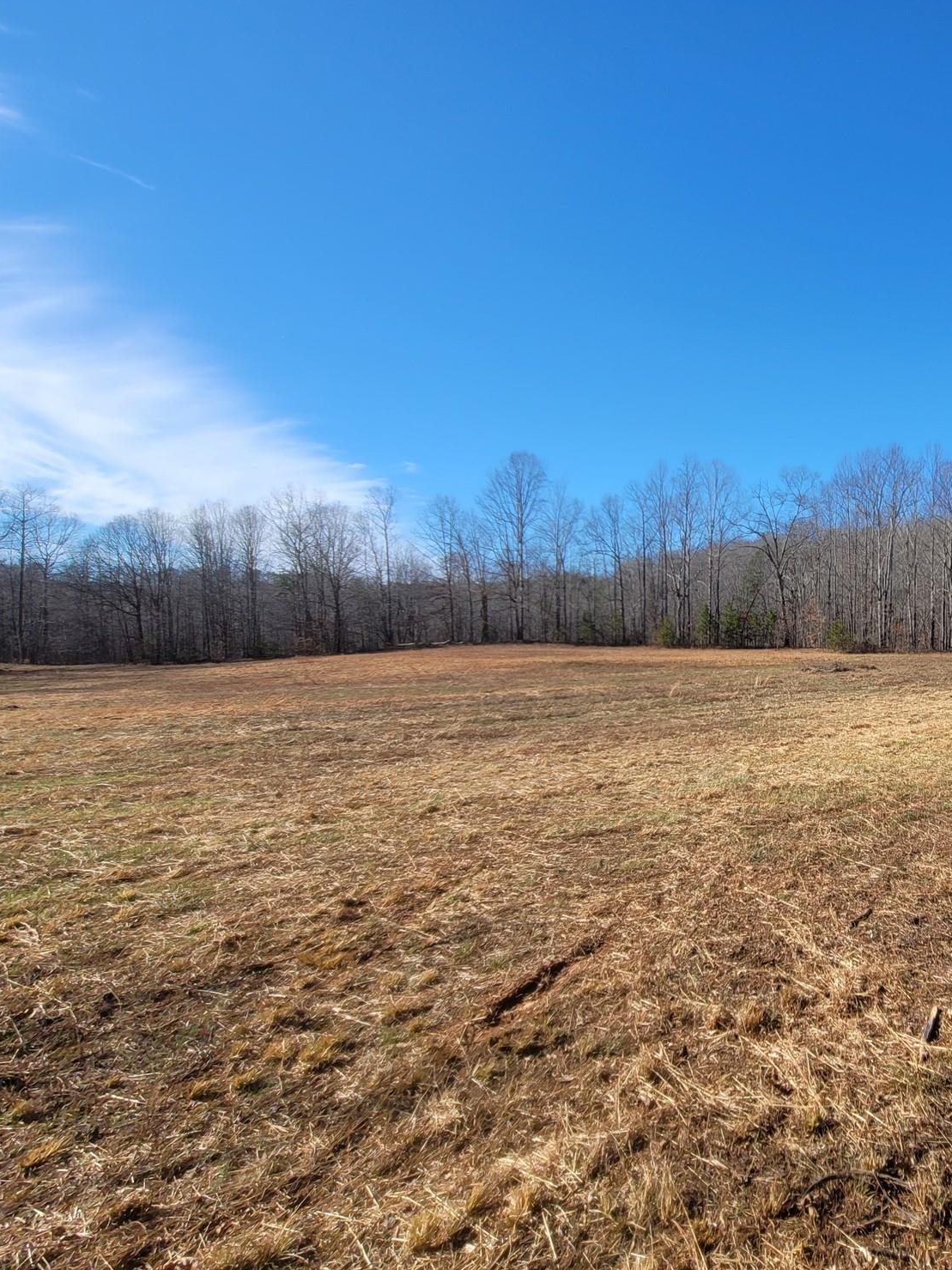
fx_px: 660
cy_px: 648
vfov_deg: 87.7
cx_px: 794
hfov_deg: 63.7
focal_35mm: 18
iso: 64
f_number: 2.2
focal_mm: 2.2
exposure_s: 1/1505
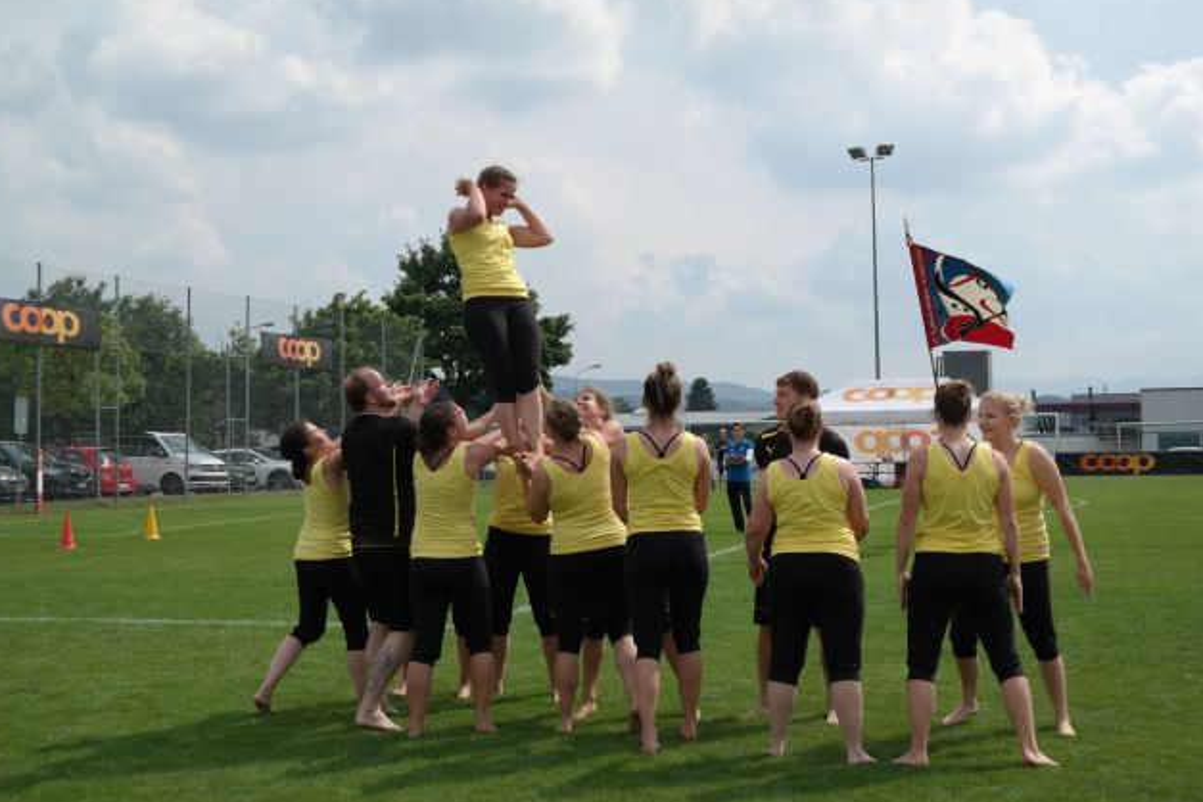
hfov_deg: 41.9
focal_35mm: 47
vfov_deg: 28.6
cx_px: 593
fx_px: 1570
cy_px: 398
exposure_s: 1/320
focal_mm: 30
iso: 100
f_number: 7.1
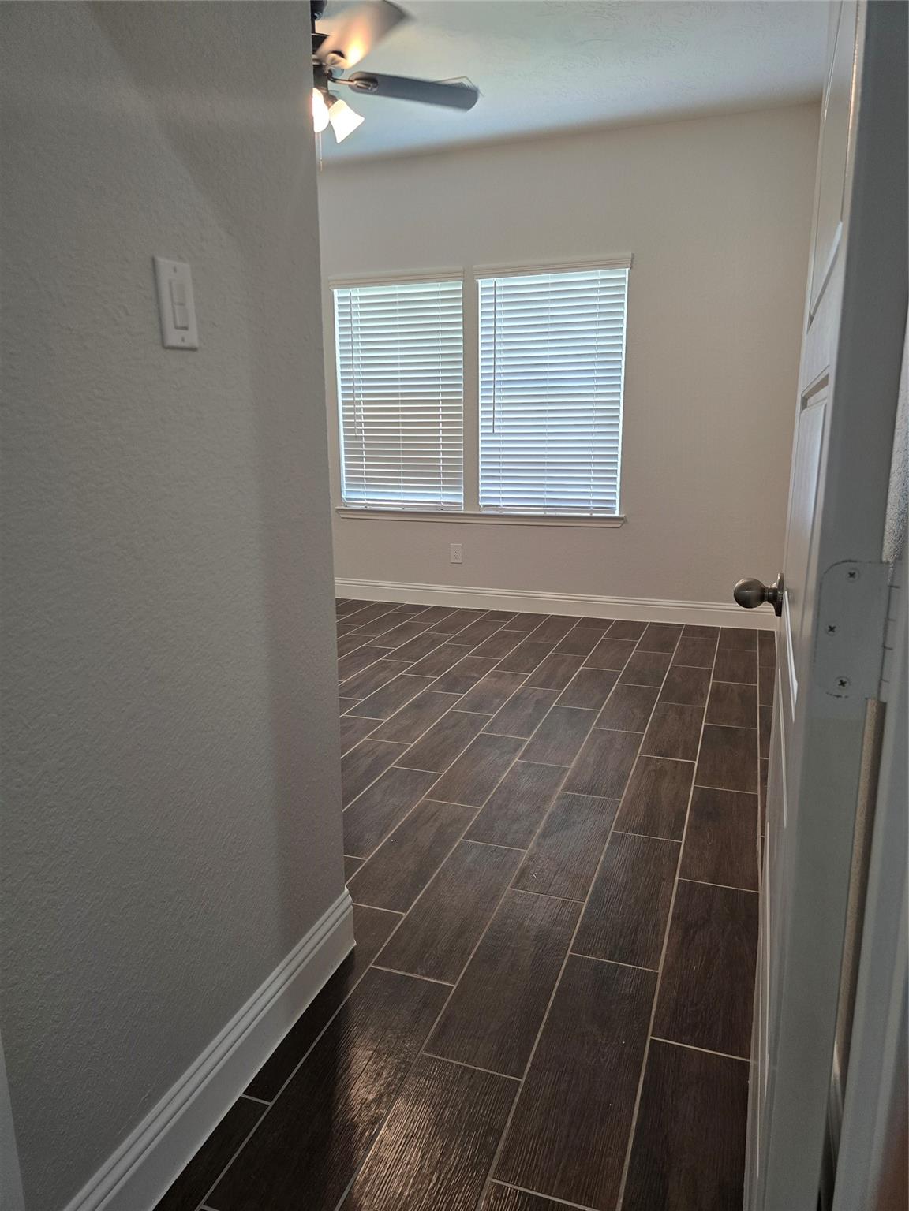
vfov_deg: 73.9
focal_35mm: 23
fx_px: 805
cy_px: 606
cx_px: 454
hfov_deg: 58.9
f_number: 1.7
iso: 160
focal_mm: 6.3
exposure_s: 1/120
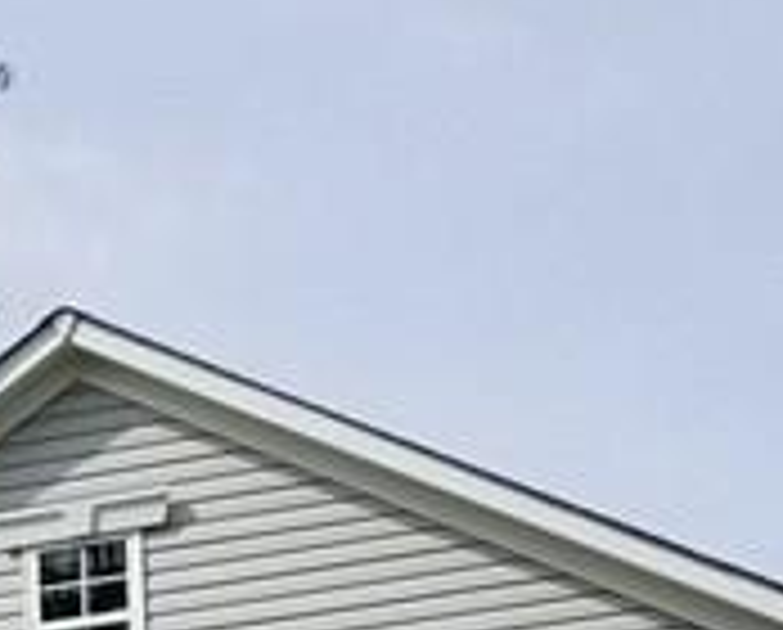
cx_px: 9
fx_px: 3461
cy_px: 1332
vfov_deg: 9.6
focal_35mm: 149
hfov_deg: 12.8
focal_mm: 4.25
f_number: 1.7
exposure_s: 1/2568
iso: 50
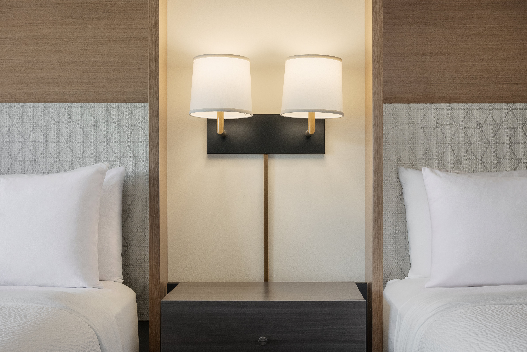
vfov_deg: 27.0
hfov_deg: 39.6
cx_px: 264
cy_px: 176
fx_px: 732
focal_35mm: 50
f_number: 10
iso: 800
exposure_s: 1/320
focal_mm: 50
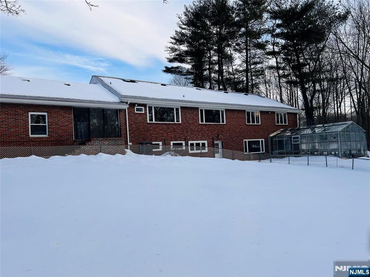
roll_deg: +3.3
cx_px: 185
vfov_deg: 53.1
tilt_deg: +1.4
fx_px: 278
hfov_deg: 67.3
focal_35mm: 26
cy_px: 138
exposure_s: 1/2457
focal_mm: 5.7
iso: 50
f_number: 1.5
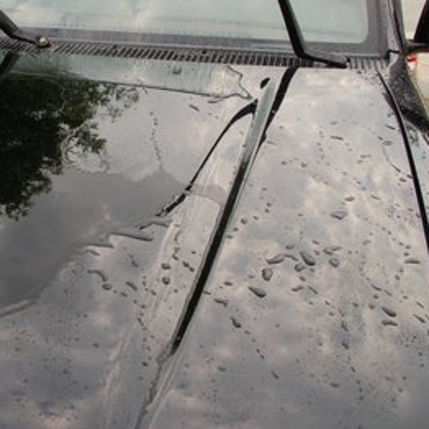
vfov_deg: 39.9
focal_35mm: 42
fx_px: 589
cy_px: 174
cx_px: 59
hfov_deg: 37.9
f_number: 5.6
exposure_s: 1/125
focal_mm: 18
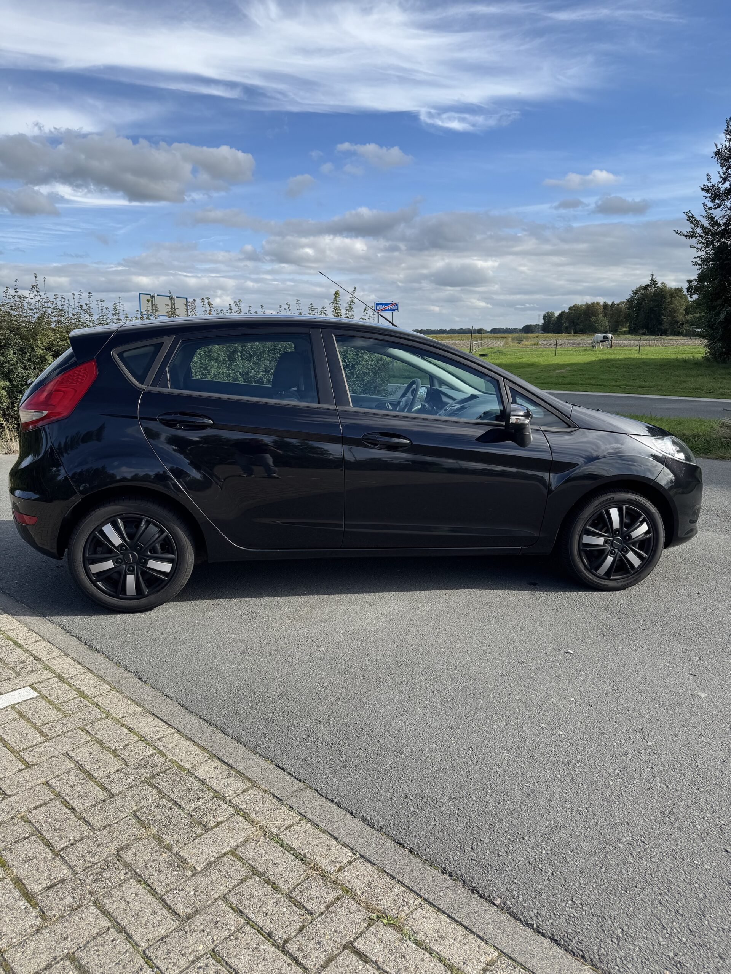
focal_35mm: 24
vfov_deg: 71.6
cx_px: 366
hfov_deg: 56.8
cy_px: 487
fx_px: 676
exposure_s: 1/3247
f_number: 1.78
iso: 80
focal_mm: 6.76
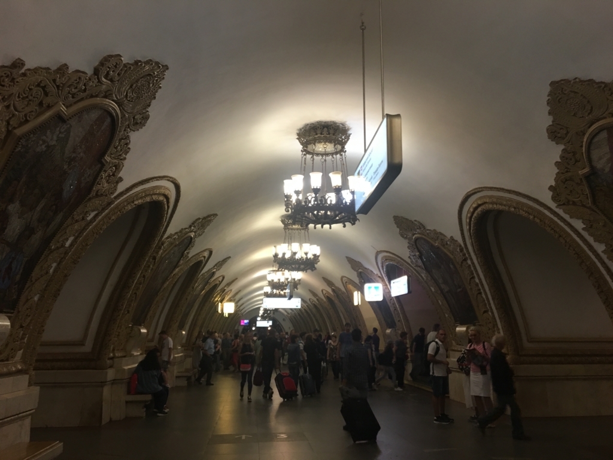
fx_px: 514
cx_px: 306
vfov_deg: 48.2
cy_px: 230
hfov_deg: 61.7
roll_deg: +0.1
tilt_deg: +11.6
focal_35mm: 29
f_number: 2.2
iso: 125
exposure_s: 1/33
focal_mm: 4.15
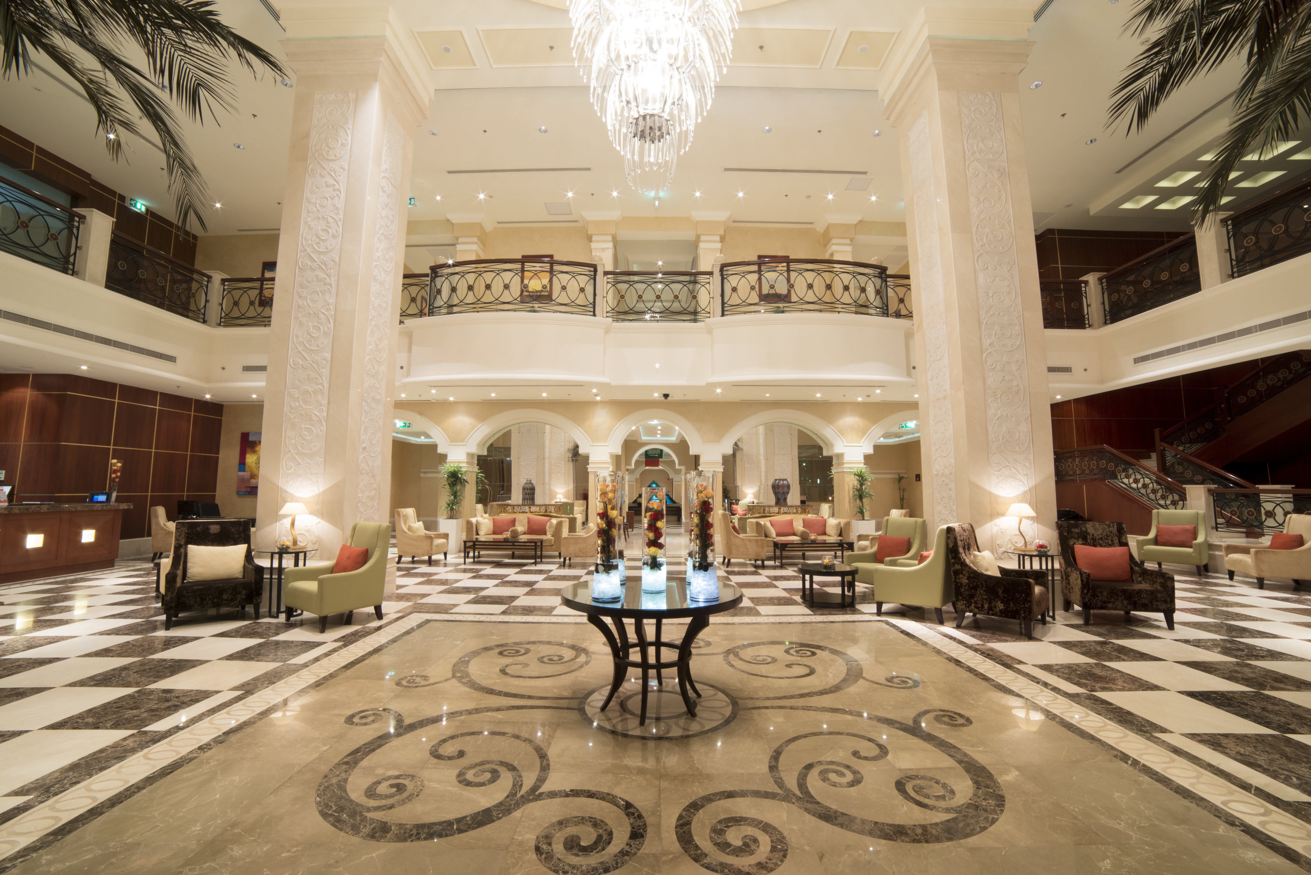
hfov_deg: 104.2
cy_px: 438
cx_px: 656
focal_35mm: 14
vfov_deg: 81.2
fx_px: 510
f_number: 22
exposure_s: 3
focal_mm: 14
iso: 320
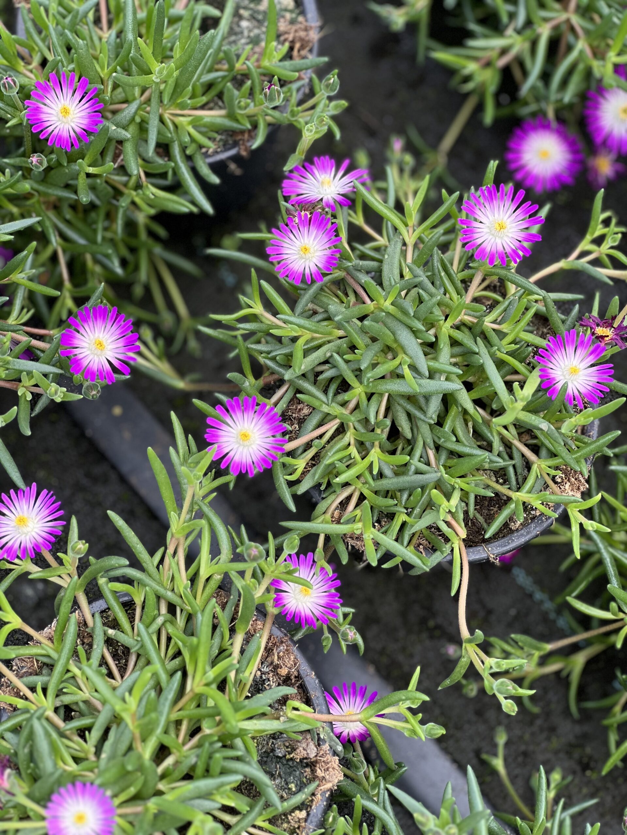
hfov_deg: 19.1
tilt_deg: -73.5
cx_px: 314
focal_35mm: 77
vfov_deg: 25.3
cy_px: 418
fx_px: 1860
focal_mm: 9
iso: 64
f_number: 2.8
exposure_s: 1/121
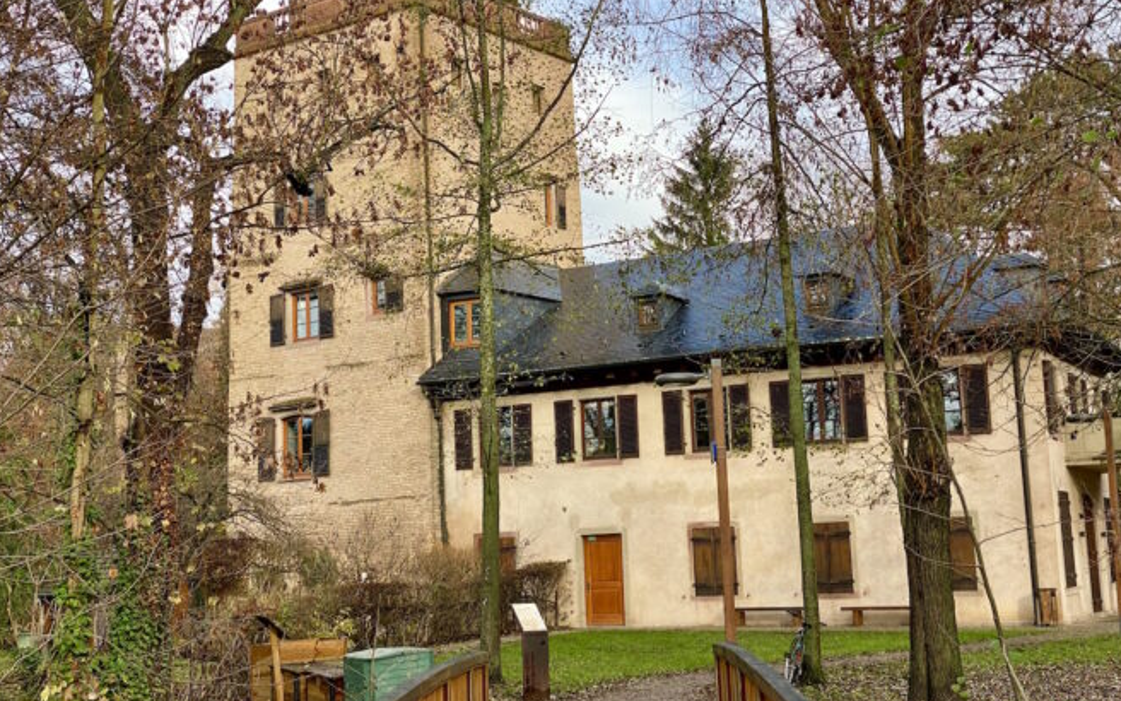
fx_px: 1711
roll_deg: +2.2
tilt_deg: +9.2
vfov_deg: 23.1
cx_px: 566
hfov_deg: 36.3
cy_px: 299
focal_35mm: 56
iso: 20
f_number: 2
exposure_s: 1/294
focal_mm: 6
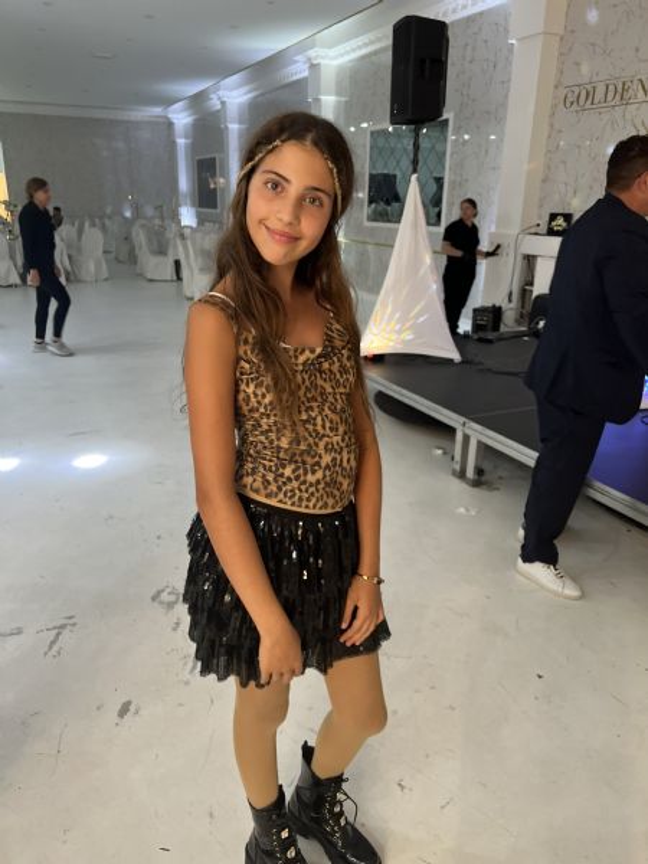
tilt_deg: -18.9
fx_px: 649
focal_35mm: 26
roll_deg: -0.4
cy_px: 432
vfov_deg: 67.3
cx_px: 324
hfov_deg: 53.1
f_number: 1.5
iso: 320
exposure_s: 1/60
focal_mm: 5.7
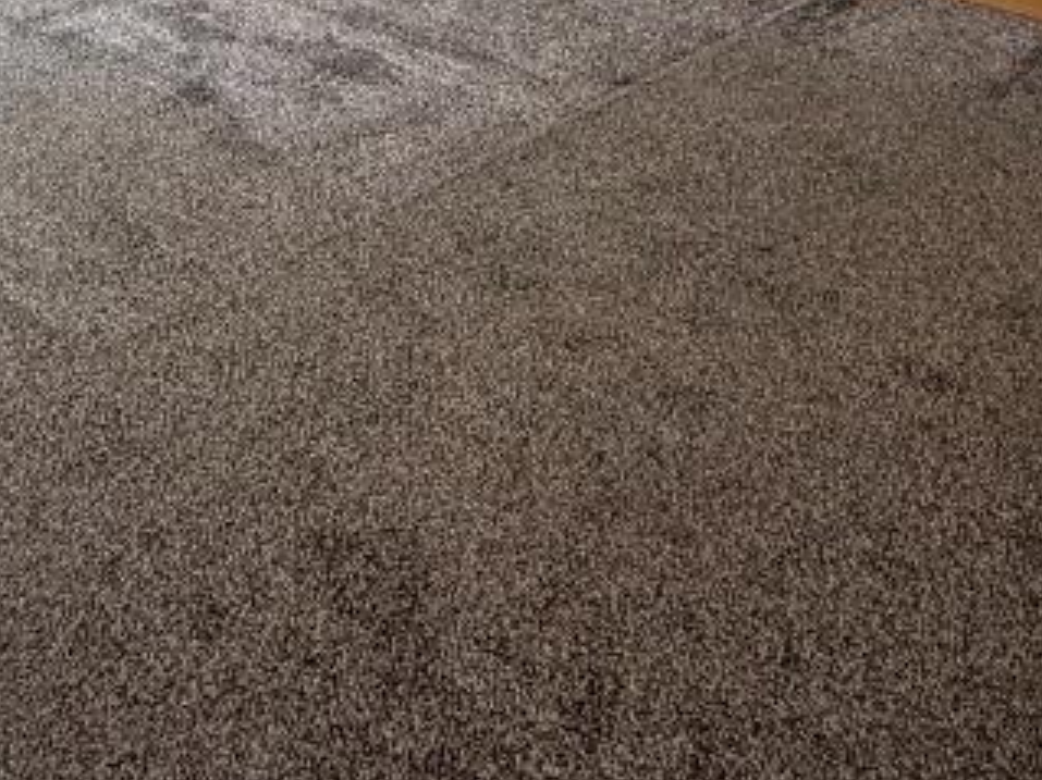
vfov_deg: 23.9
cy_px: -450
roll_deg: -0.5
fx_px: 1354
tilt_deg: +0.8
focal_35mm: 45
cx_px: 327
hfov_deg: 41.4
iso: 100
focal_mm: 2.22
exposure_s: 1/100
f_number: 2.2
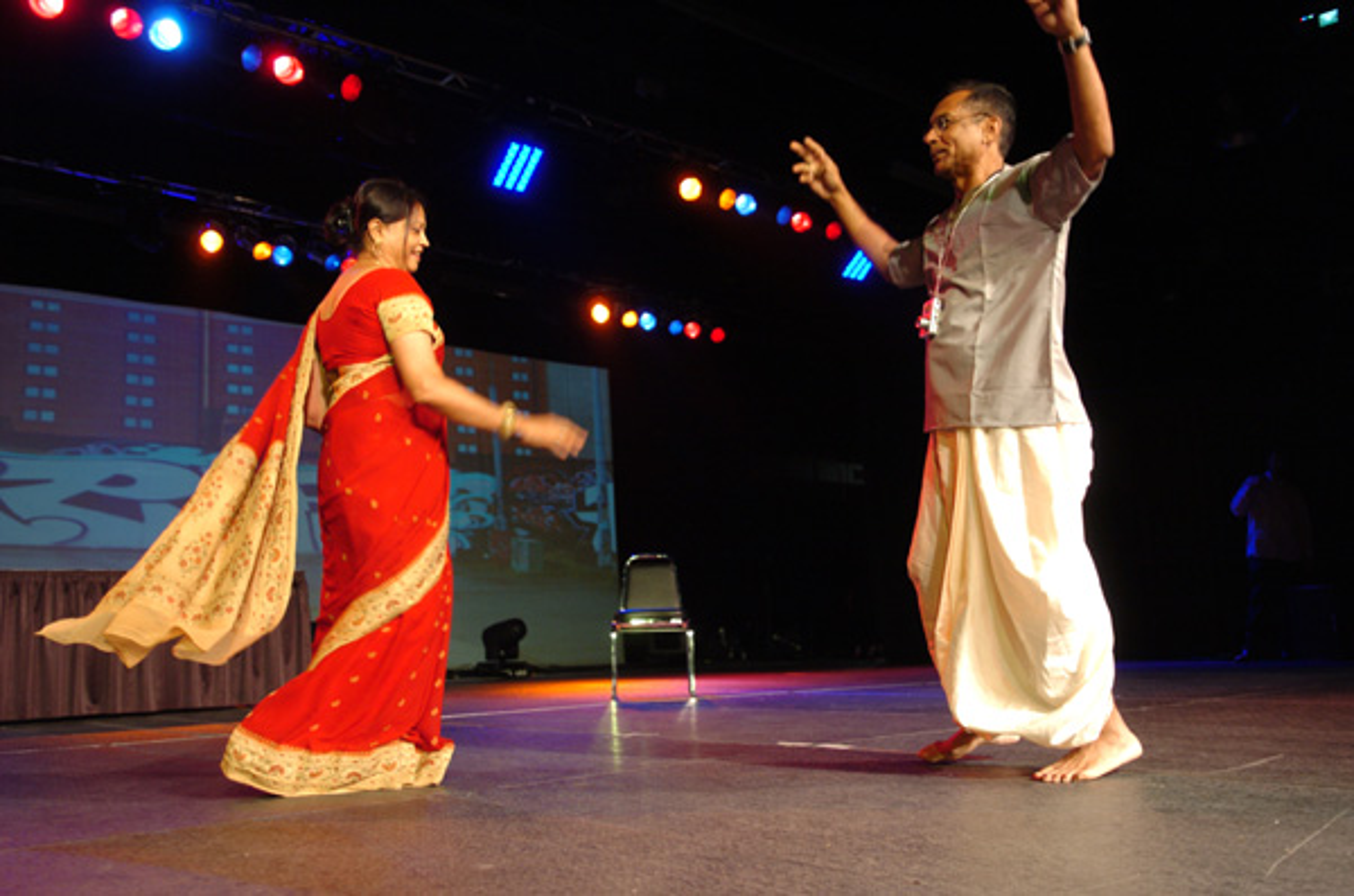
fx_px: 1126
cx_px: 677
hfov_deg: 62.0
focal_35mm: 30
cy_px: 448
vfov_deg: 43.4
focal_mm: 20
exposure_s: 1/80
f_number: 2.8
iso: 400
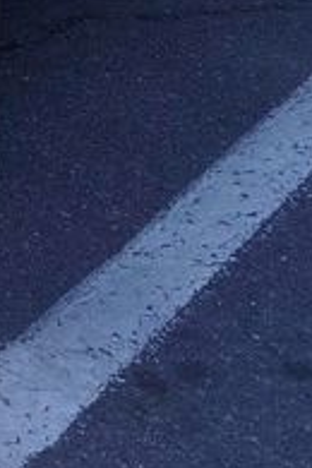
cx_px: -413
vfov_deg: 12.0
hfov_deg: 8.3
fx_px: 2002
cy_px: -437
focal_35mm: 154
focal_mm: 5.25
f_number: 1.75
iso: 100
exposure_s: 1/705
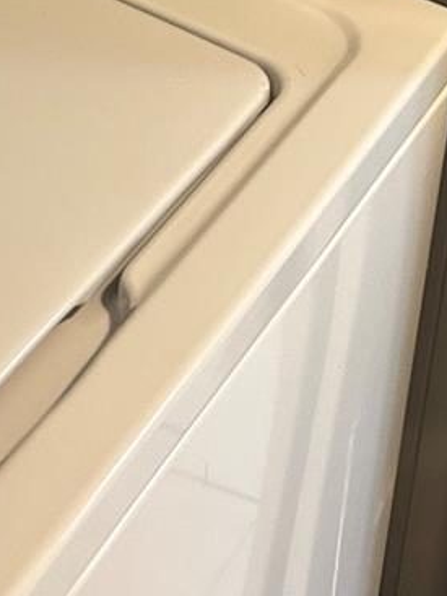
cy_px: -313
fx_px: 1464
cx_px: 65
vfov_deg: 19.8
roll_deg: -1.0
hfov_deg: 17.2
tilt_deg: -24.4
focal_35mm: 85
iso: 320
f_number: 1.5
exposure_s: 1/60
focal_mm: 5.7
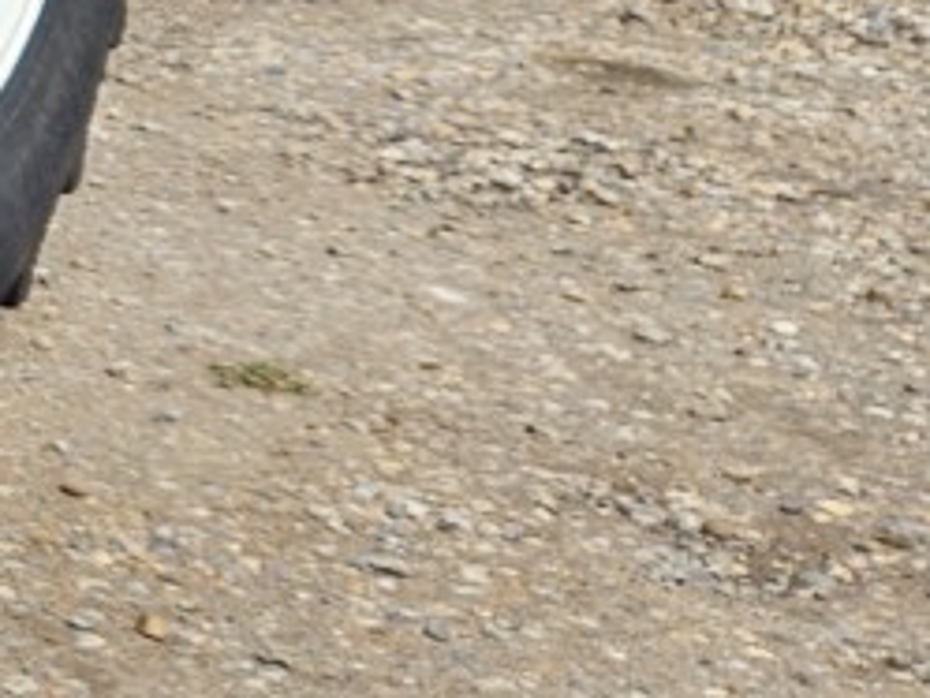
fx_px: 3575
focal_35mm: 133
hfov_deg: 11.4
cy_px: -429
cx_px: -1509
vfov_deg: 10.7
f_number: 1.8
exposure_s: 1/694
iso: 25
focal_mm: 5.4
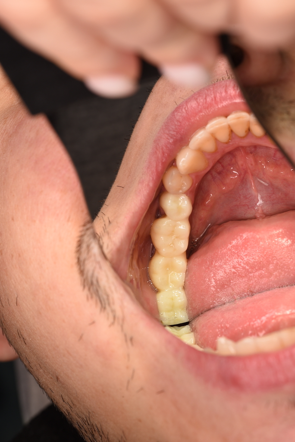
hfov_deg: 13.1
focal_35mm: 105
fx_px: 1289
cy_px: 221
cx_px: 148
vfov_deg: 19.4
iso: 100
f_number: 18
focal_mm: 105
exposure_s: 1/30
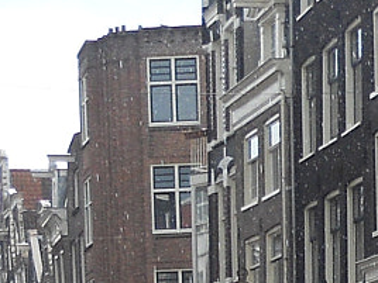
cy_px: 510
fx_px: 1758
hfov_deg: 12.3
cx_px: 186
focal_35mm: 161
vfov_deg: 8.8
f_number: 3.2
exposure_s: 1/640
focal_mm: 4.9
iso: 80
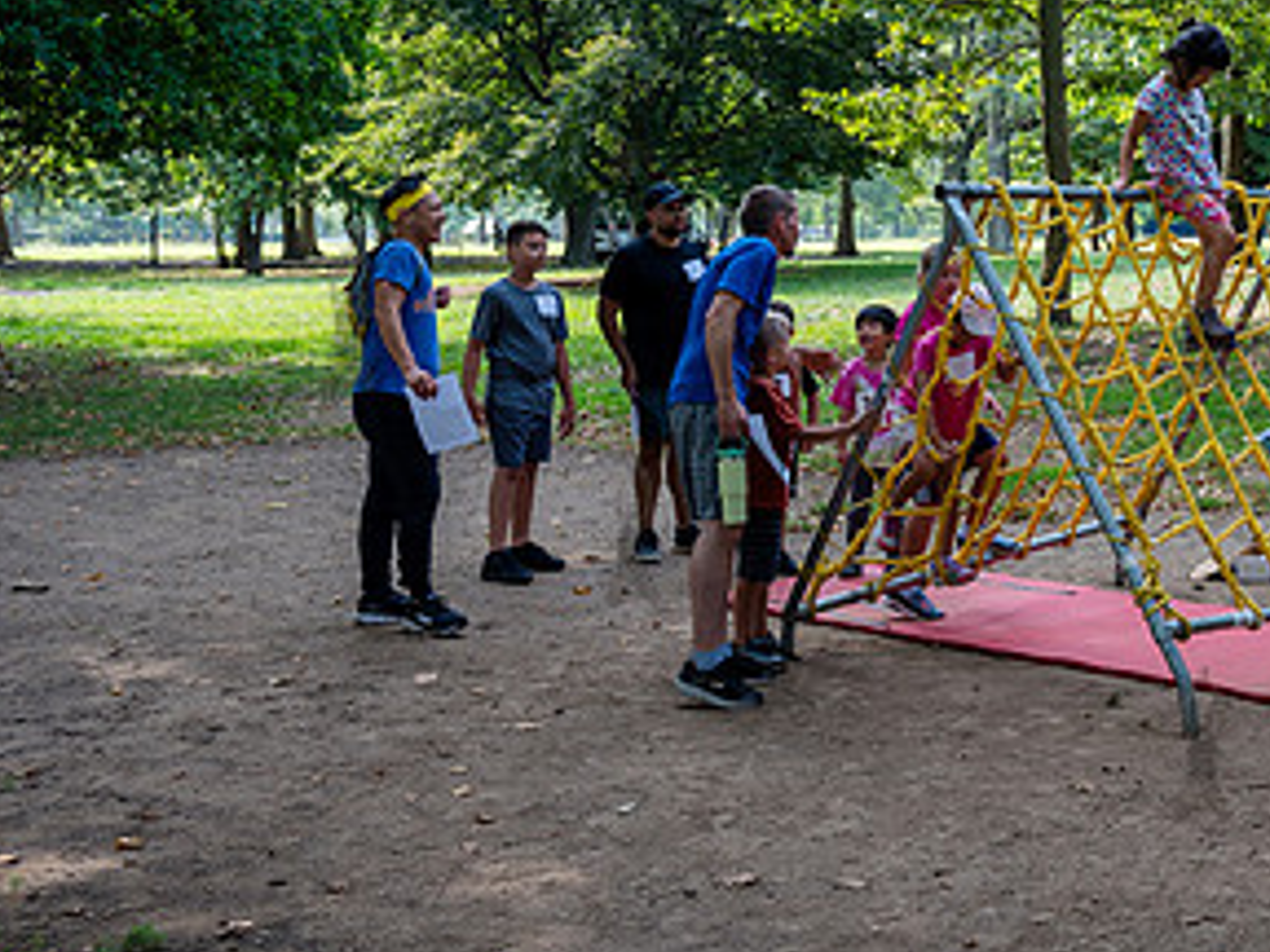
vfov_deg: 24.3
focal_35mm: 60
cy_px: 315
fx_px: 2201
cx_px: 1199
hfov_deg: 30.4
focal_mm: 31
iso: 200
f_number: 3.2
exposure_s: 1/320
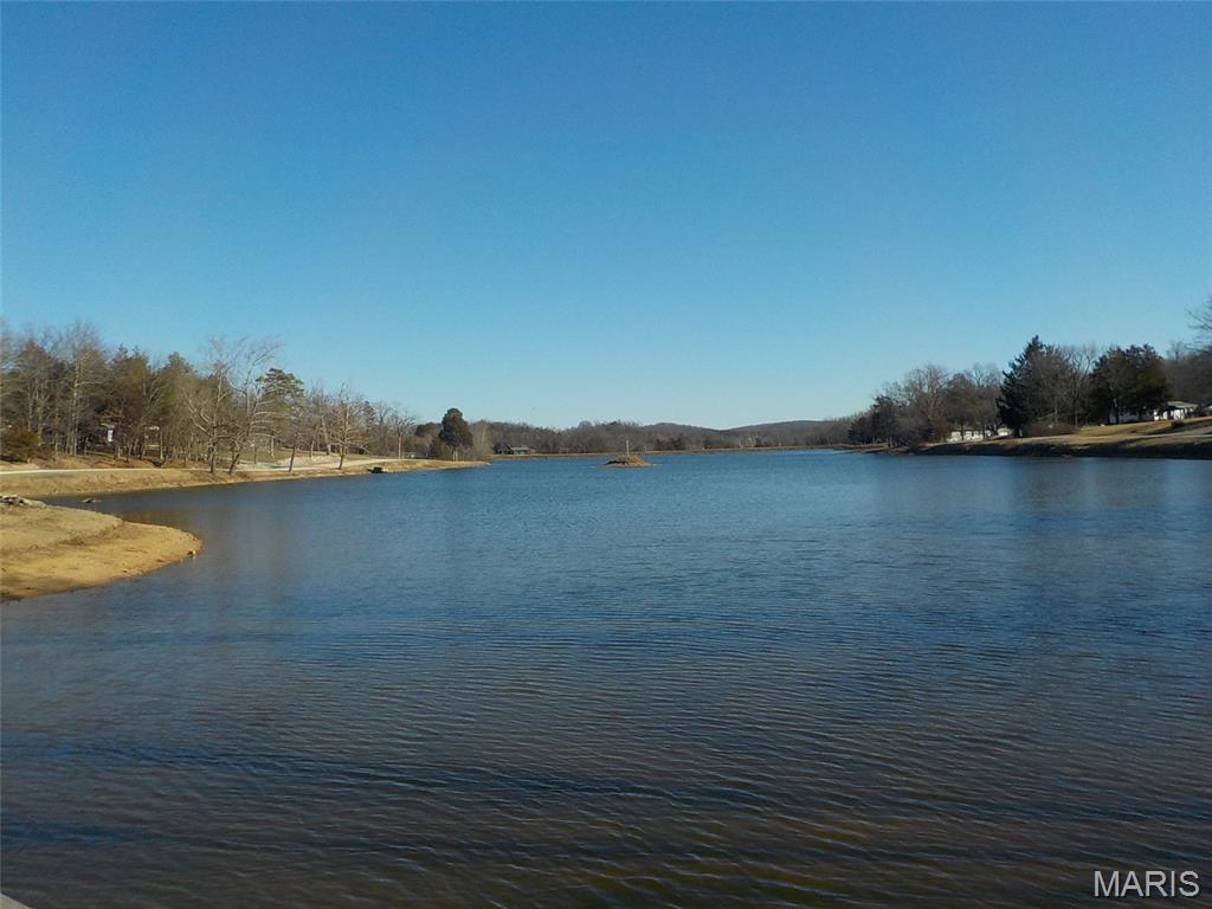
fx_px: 1050
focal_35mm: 30
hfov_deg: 60.0
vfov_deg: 46.8
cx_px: 606
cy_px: 454
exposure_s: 1/1250
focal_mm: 4.1
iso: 125
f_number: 3.3
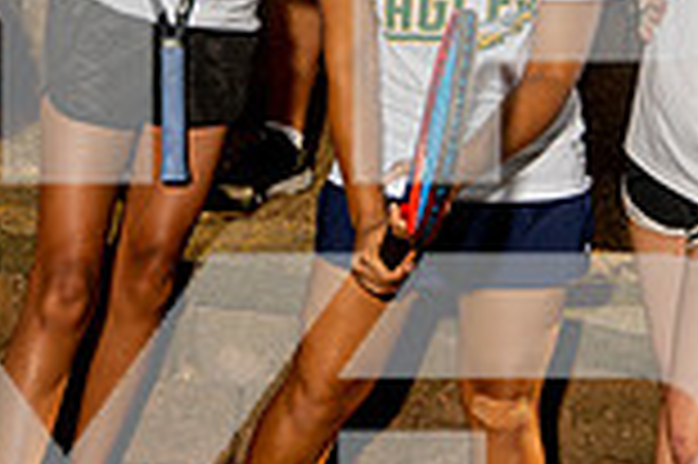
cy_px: -52
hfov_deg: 20.2
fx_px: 1956
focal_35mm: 101
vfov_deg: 13.2
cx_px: 266
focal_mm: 27
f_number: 4.5
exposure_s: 1/250
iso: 125
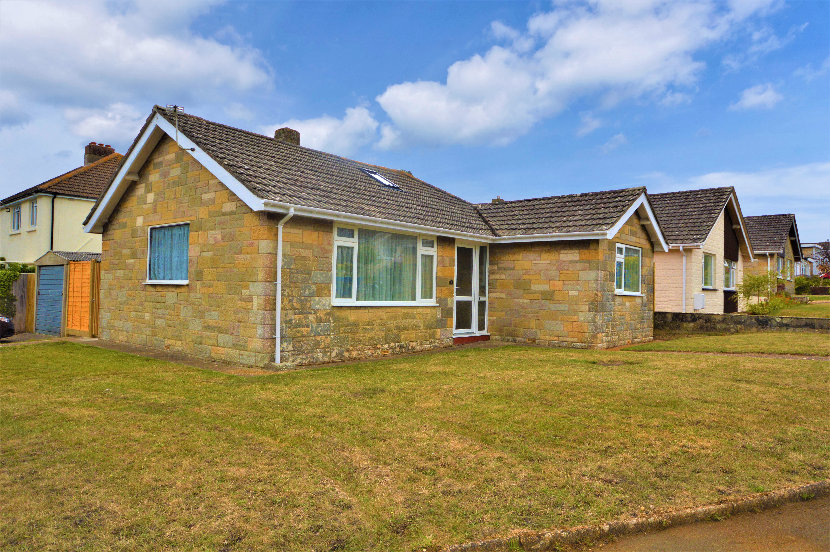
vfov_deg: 53.0
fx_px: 553
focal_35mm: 24
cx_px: 415
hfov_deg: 73.8
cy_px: 276
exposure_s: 1/500
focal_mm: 16
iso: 220
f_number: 11
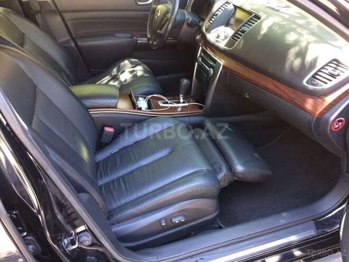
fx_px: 292
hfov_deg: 61.7
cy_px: 131
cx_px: 174
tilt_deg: -34.8
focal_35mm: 29
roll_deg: +2.0
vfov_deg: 48.2
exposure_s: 1/33
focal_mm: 4.15
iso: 80
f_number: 2.2
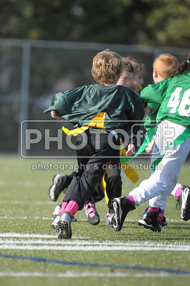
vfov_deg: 4.2
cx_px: 95
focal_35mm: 495
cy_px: 143
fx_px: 3930
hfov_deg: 2.8
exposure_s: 1/6400
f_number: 4
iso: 1600
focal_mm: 330
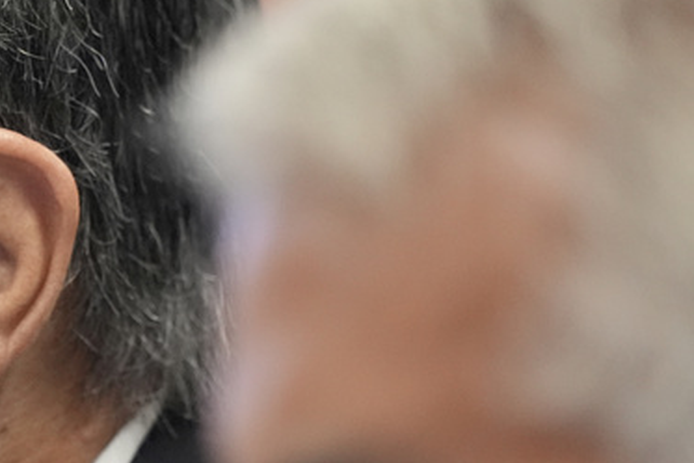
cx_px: -167
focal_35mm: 1098
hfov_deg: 1.9
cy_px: 354
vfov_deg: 1.3
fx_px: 21174
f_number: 2.8
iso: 5000
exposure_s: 1/800
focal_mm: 400
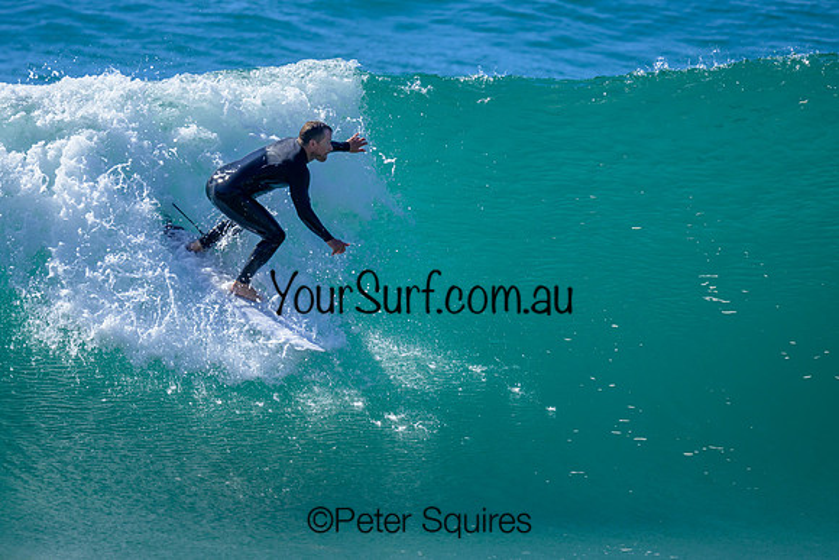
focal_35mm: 936
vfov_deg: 1.5
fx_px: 21828
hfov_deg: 2.2
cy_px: 232
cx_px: 350
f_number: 6.3
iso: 360
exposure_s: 1/2000
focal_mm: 800
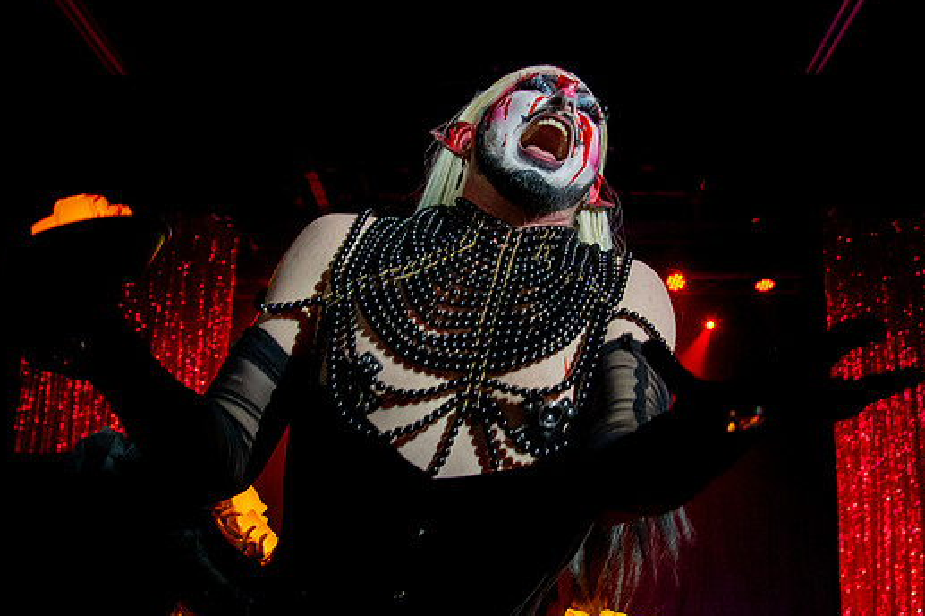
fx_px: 976
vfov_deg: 35.0
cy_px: 298
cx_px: 513
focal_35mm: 38
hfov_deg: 50.6
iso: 6400
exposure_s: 1/80
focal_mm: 24
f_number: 5
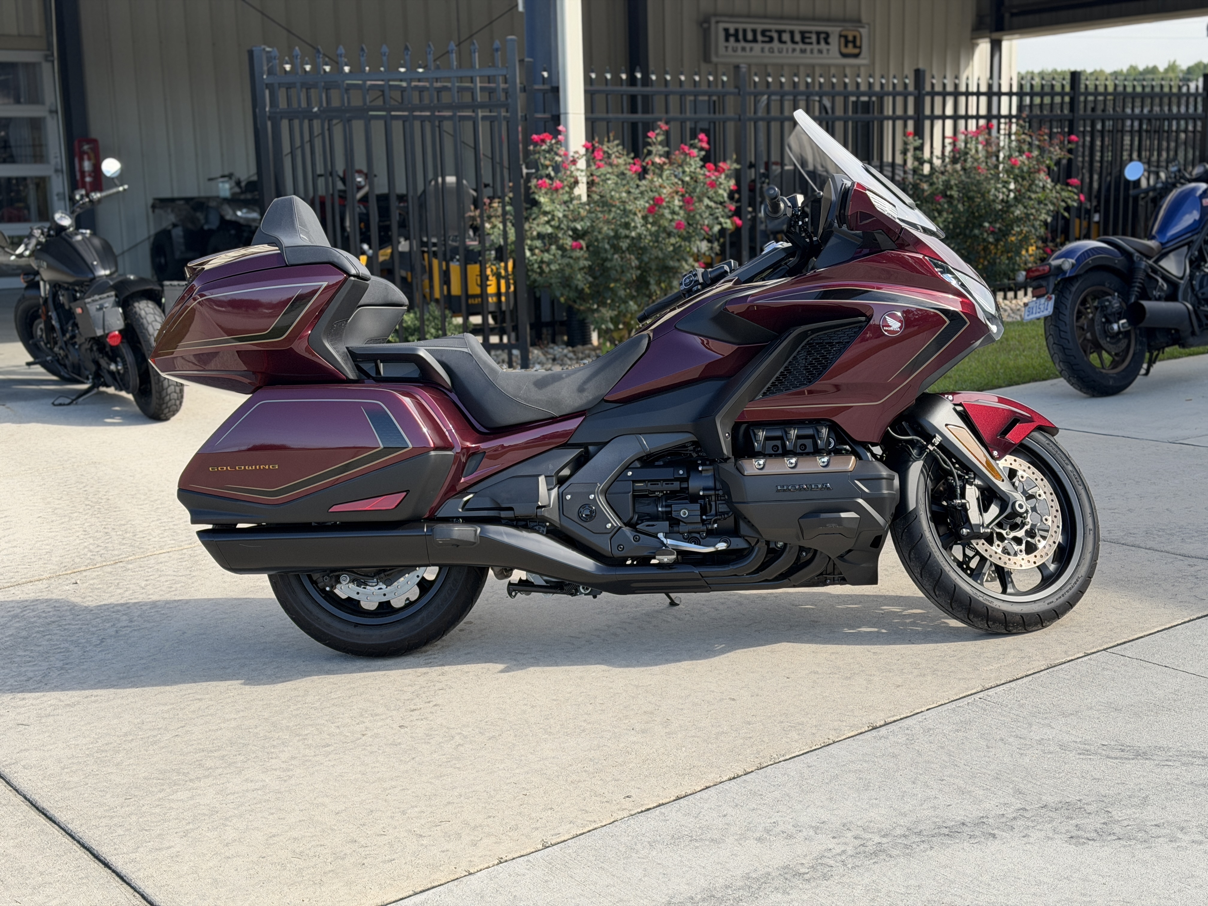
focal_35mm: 48
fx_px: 1675
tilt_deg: -8.9
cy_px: 453
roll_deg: +1.6
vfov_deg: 30.3
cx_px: 604
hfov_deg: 39.7
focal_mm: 6.76
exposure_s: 1/1041
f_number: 1.78
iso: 64
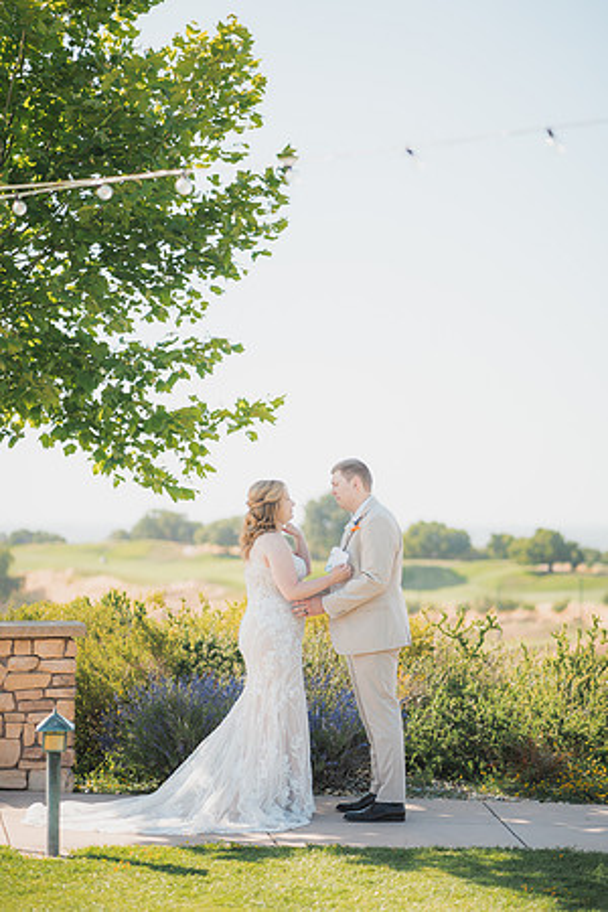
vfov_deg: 23.9
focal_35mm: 85
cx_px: 304
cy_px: 456
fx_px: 2153
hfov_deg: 16.1
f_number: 1.8
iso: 125
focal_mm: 85
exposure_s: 1/2000
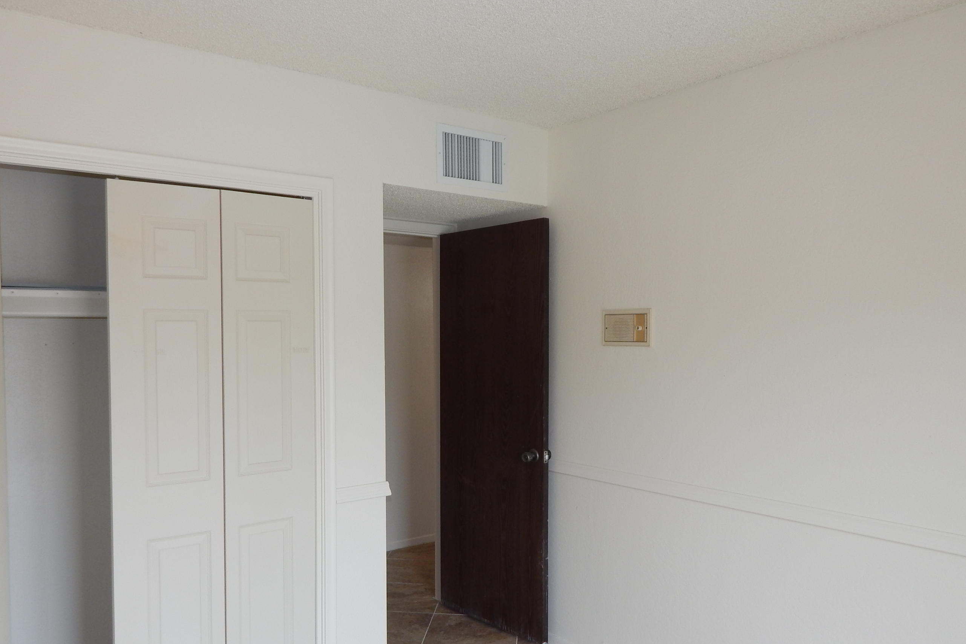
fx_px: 751
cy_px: 359
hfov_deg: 65.2
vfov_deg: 46.3
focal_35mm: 28
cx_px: 415
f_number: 3
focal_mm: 4
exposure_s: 1/50
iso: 125
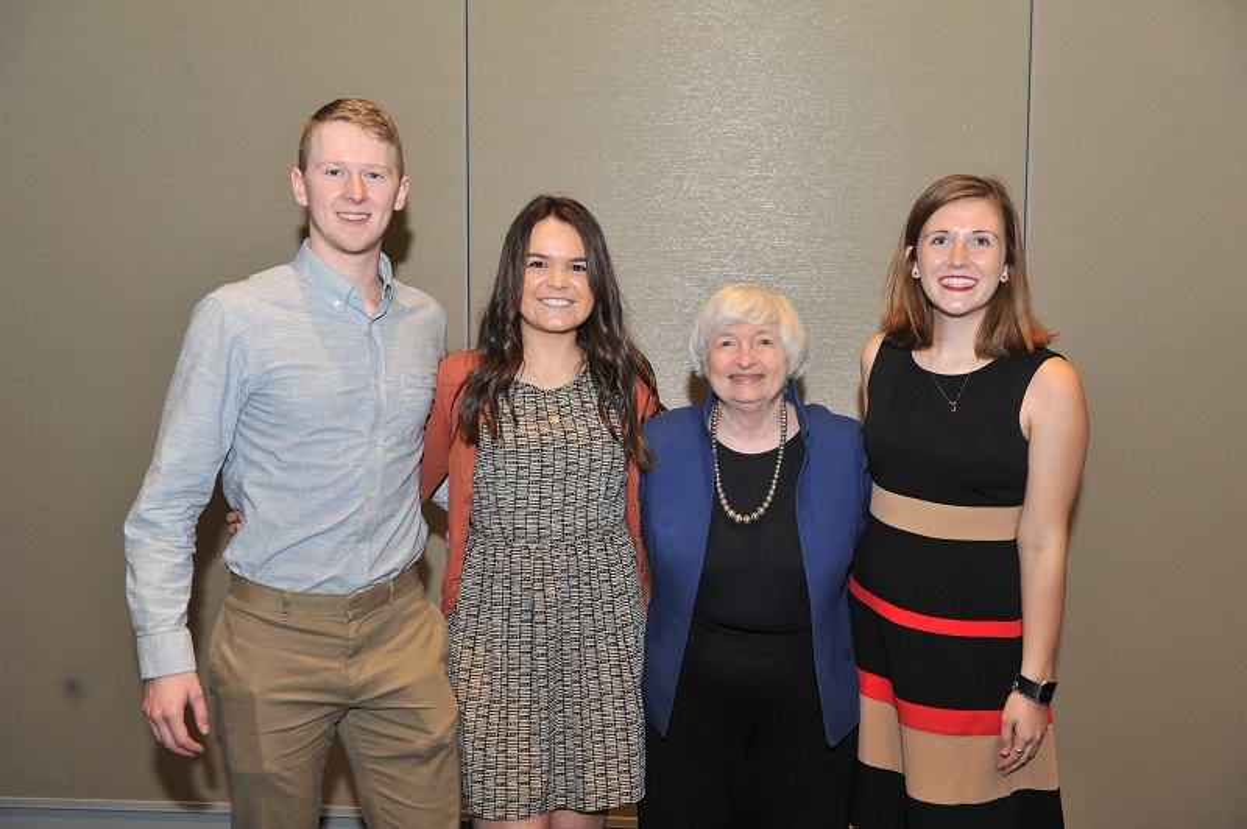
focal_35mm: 36
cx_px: 624
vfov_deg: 36.8
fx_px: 1246
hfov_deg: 53.2
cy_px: 414
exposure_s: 1/60
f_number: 4.5
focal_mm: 36
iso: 400
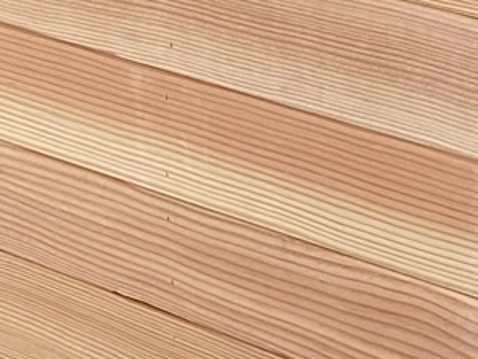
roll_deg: -0.4
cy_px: 254
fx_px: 2473
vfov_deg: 8.3
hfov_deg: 11.0
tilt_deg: -21.7
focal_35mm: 179
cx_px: 190
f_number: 1.8
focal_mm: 4.25
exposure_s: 1/232
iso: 32
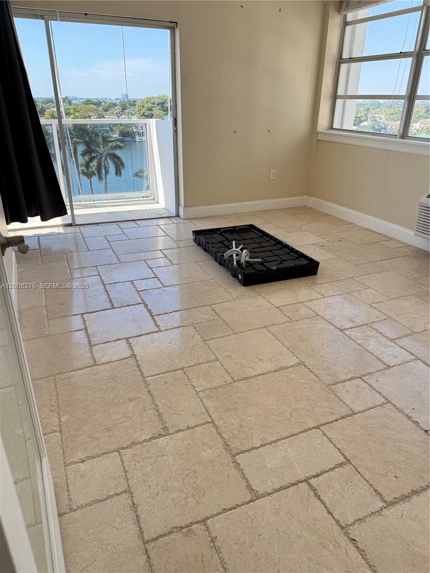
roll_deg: -0.5
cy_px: 286
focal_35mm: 24
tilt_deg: -24.5
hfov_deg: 56.8
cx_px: 215
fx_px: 398
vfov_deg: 71.6
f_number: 1.78
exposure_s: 1/1018
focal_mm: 6.76
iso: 100
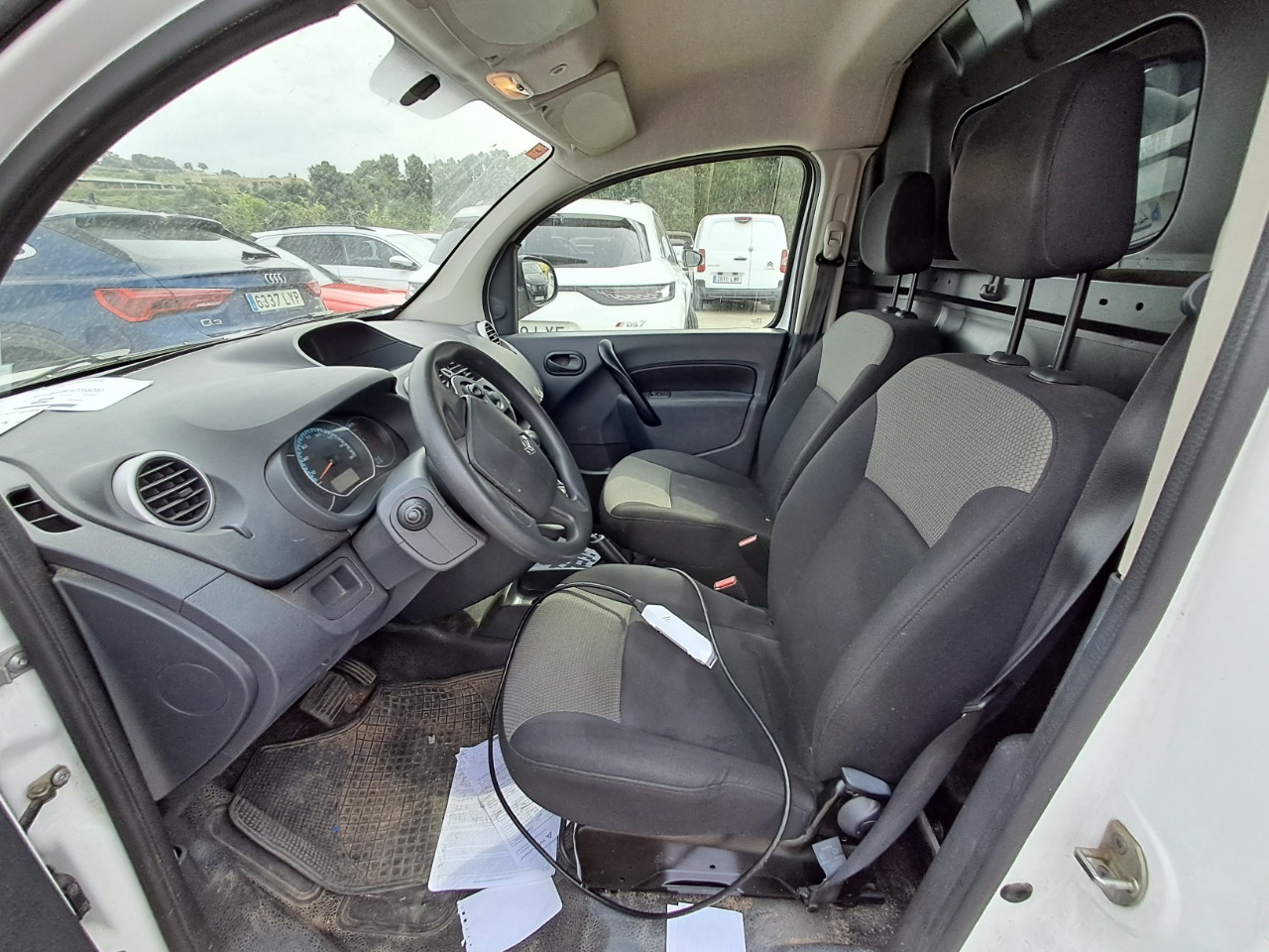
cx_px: 634
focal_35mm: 16
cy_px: 476
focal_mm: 1.64
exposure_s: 1/264
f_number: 2.2
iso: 40
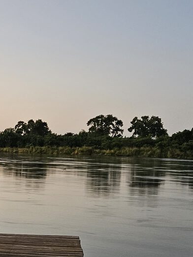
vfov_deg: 22.1
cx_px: -60
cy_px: 184
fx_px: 654
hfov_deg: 15.9
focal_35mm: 88
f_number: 1.8
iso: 320
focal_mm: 5.4
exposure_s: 1/100
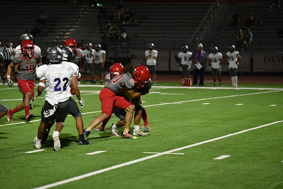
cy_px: 94
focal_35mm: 170
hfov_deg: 12.1
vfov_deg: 8.1
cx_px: 142
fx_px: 1337
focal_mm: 170
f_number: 2.8
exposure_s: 1/1000
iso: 5600
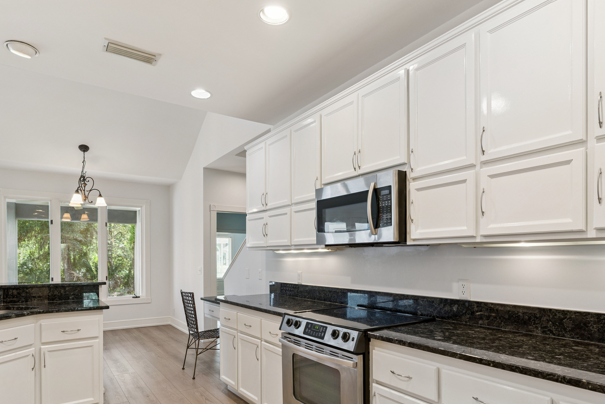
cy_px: 258
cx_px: 304
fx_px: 370
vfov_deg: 56.4
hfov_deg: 78.6
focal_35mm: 22
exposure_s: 1/10
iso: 250
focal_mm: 17
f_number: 8
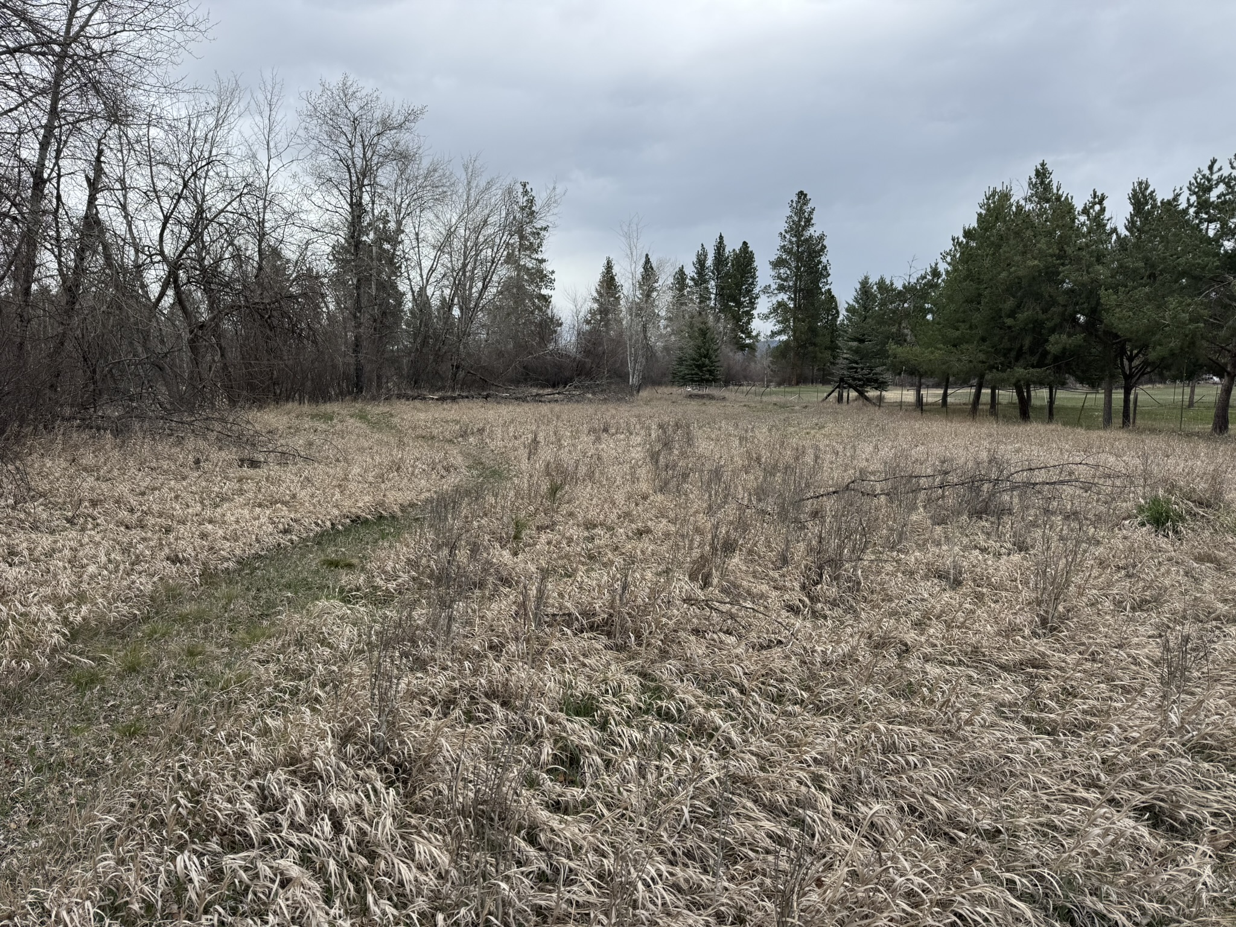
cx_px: 618
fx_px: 857
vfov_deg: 56.8
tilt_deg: -6.7
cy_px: 464
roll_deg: -0.5
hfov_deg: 71.6
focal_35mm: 24
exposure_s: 1/1818
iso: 80
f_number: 1.78
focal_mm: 6.76
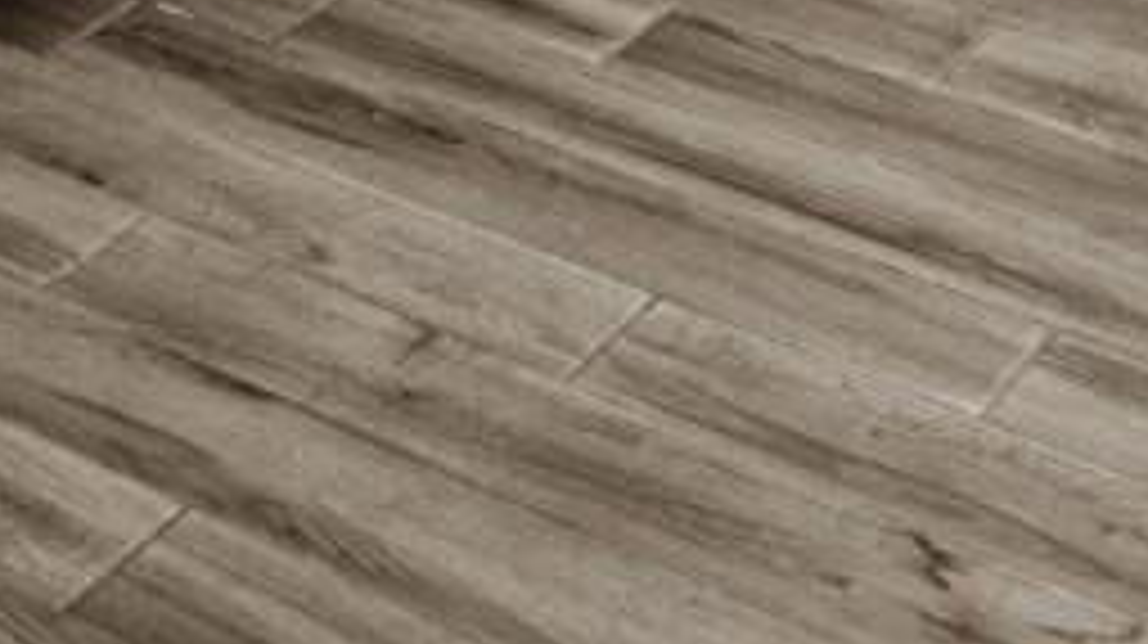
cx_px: -1238
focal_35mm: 100
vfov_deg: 8.8
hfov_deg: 16.0
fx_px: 3042
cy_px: -1531
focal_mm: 10
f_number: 4.5
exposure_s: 1/4
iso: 100
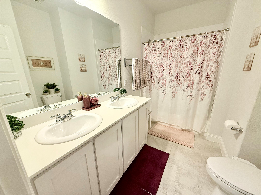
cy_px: 98
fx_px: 106
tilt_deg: -15.0
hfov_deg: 102.1
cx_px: 130
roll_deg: +1.0
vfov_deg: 85.7
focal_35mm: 14
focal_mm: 2.22
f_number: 2.2
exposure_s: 1/120
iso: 250
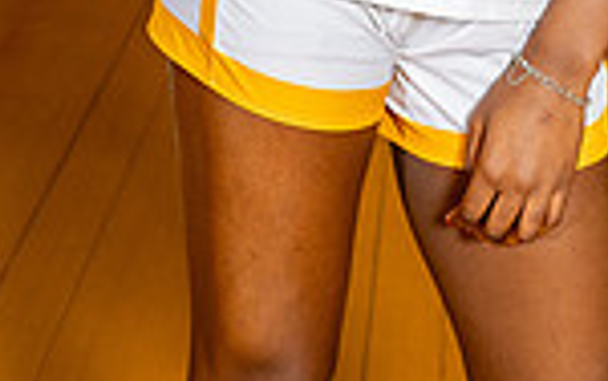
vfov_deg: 9.4
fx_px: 2073
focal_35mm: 125
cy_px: -519
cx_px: 373
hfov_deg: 16.7
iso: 160
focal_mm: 41
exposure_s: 1/250
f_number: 4
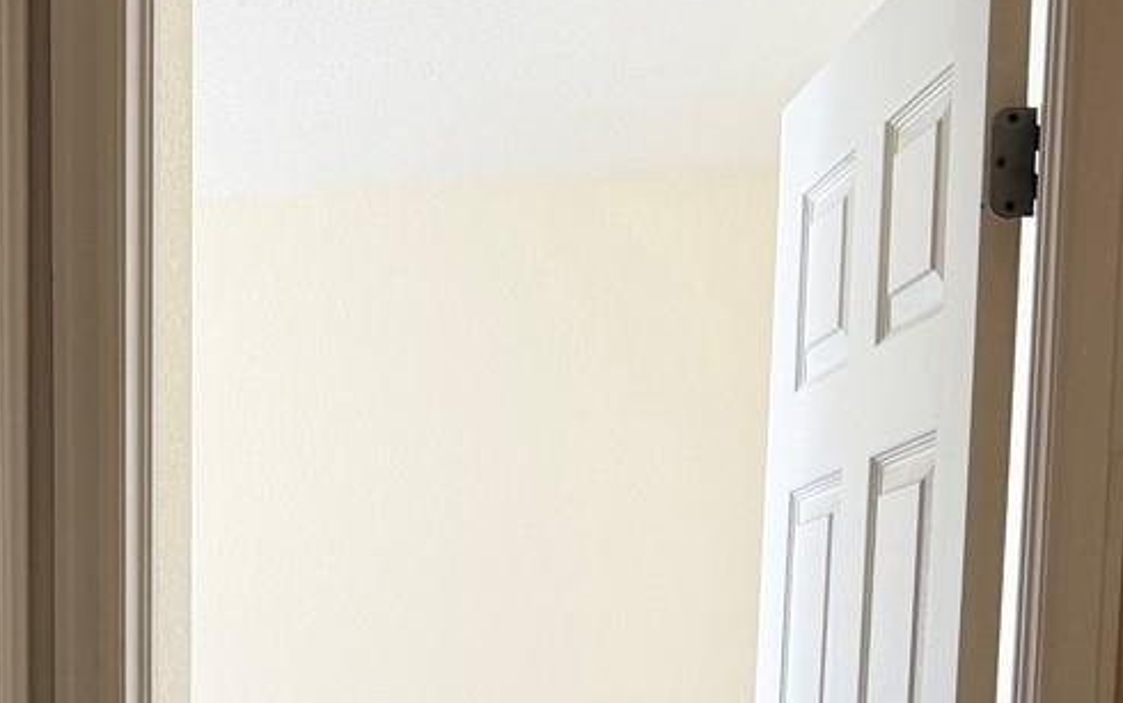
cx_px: 170
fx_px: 2542
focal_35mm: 83
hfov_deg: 24.4
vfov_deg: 14.5
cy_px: 1124
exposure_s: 1/180
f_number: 1.78
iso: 100
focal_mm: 6.76
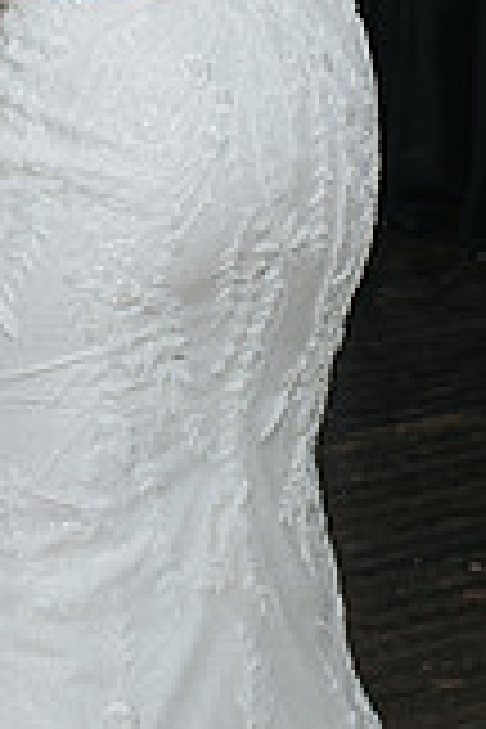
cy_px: -122
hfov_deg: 9.3
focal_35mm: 146
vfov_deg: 13.7
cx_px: -119
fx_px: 2956
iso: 1000
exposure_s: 1/200
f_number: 2.8
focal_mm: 35
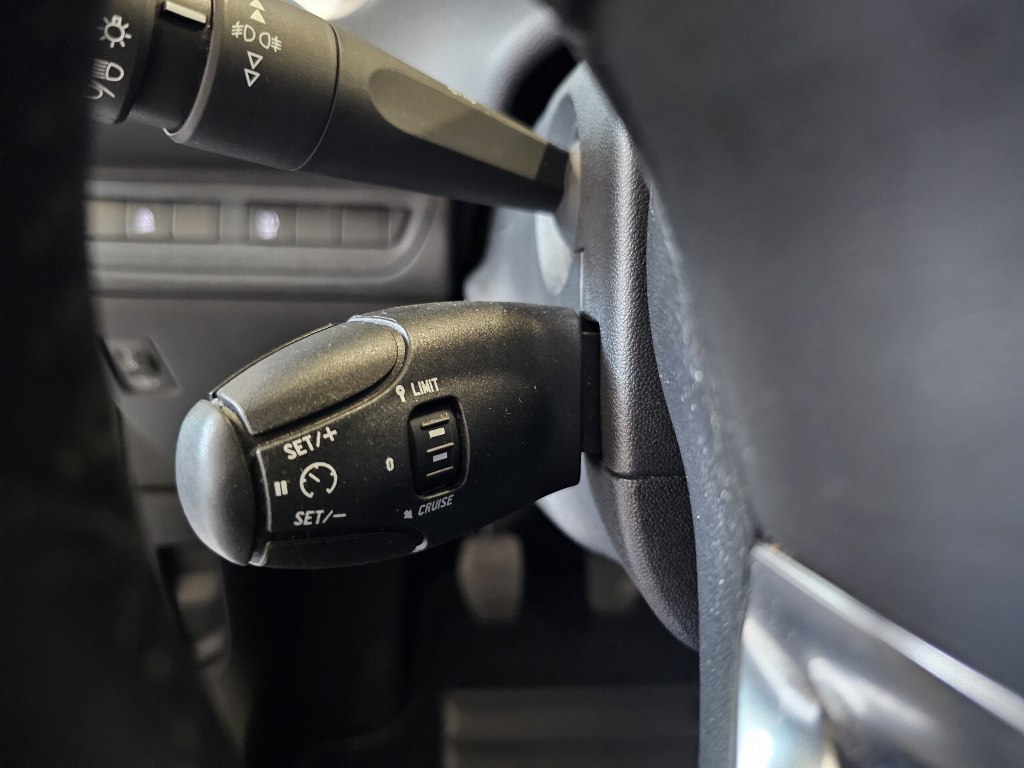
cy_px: 384
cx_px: 512
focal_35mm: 23
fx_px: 680
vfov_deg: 58.9
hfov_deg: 73.9
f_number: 1.7
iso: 1600
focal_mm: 6.3
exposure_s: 1/20
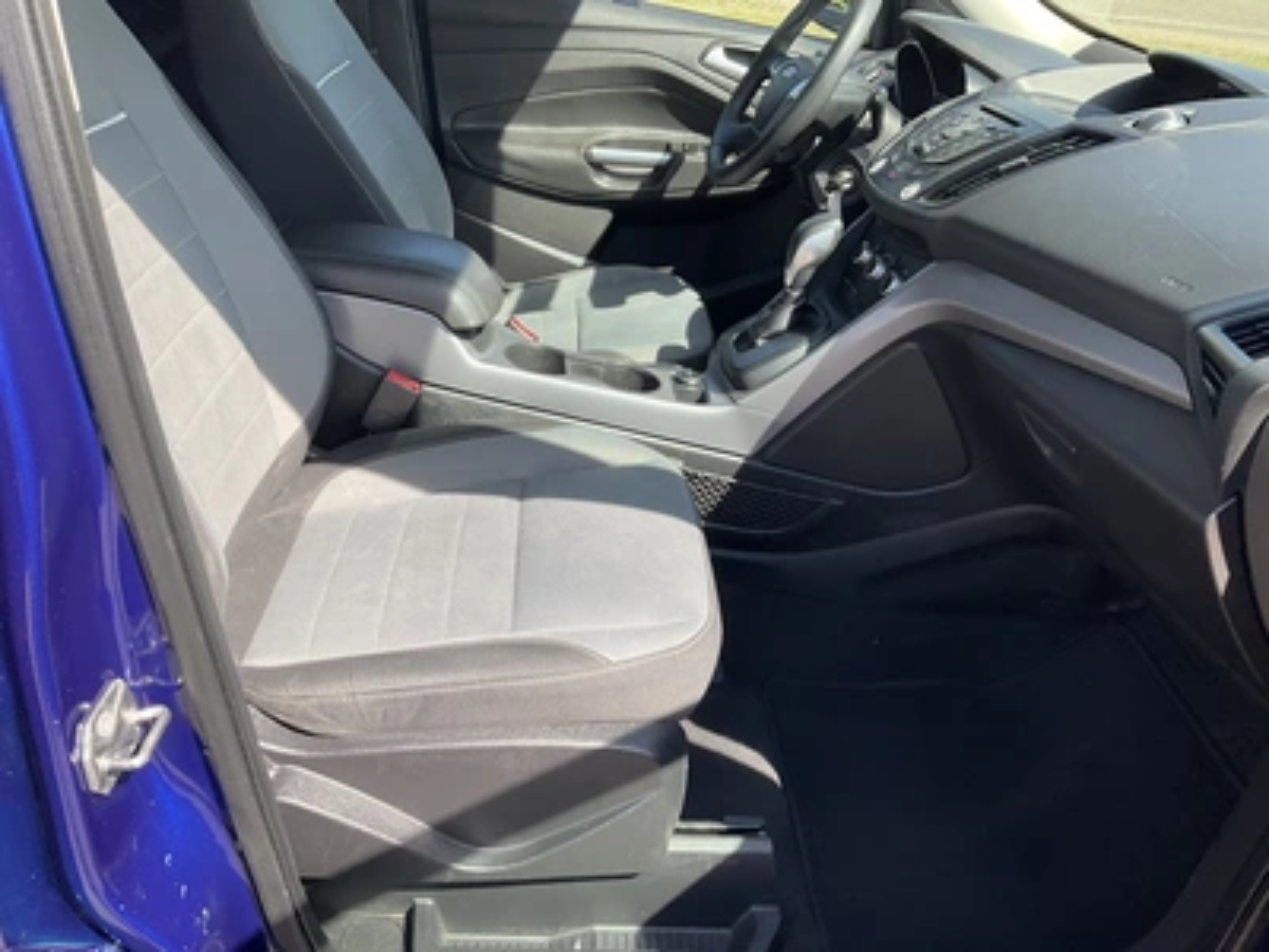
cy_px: 476
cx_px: 634
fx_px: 1063
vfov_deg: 48.2
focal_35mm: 29
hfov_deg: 61.7
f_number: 1.8
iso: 25
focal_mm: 3
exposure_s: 1/264
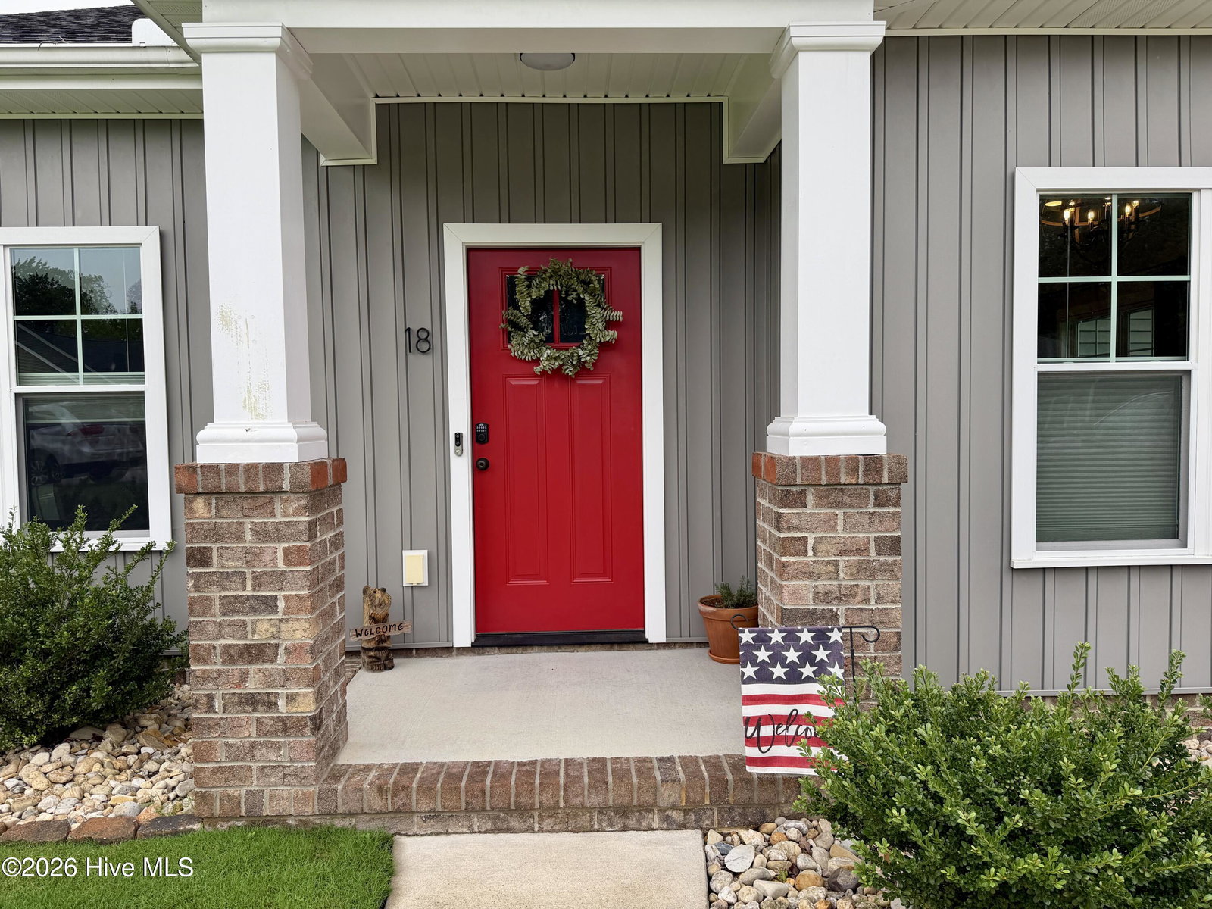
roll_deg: +1.2
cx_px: 606
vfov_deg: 56.8
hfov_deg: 71.6
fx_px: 840
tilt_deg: -2.2
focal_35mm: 24
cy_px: 454
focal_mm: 6.76
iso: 80
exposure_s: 1/868
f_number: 1.78
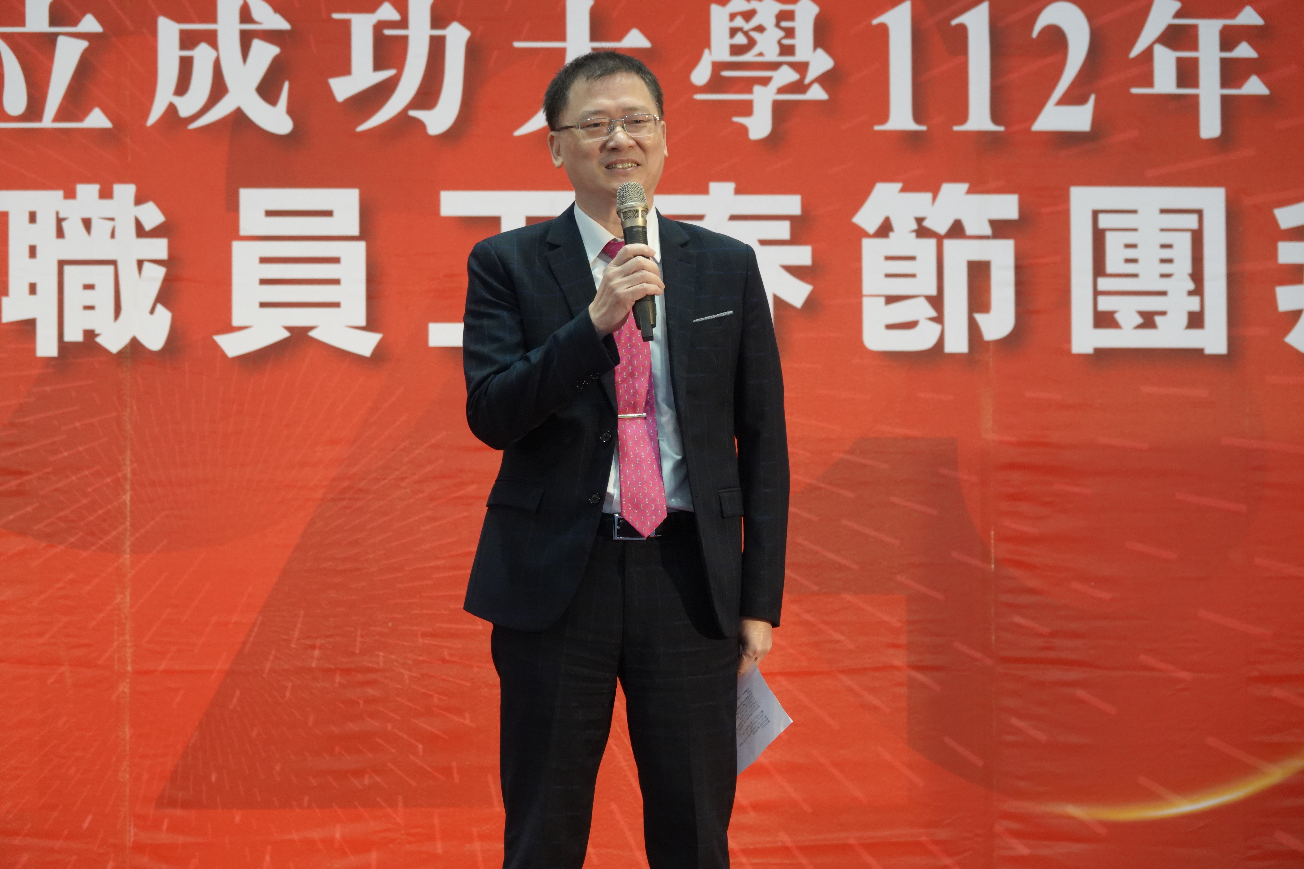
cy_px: 434
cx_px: 652
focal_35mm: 154
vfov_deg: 8.9
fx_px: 5578
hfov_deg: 13.3
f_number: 4
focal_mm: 56.39
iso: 800
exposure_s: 1/125
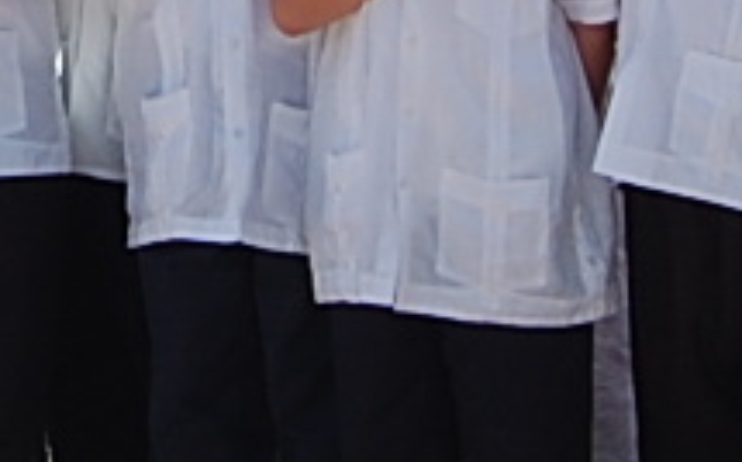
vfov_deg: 4.7
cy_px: -390
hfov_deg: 7.5
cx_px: -179
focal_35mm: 278
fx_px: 5617
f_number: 9
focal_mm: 26
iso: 200
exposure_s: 1/320
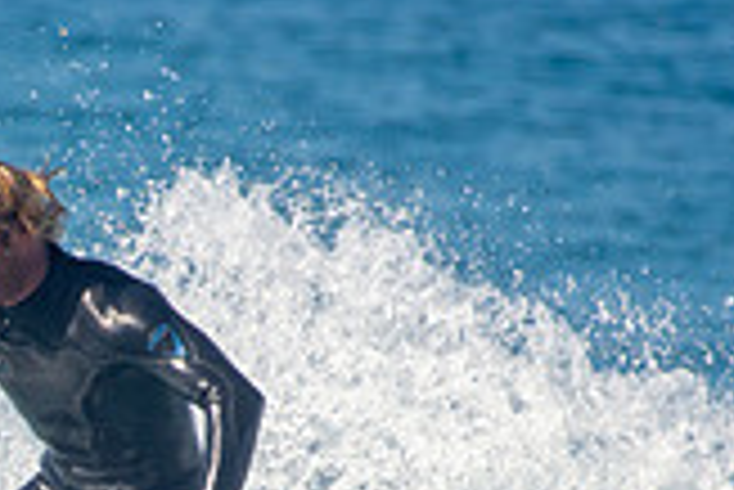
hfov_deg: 0.8
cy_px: 708
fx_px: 54302
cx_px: -162
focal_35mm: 2661
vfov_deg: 0.5
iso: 280
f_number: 5.6
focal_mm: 500
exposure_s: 1/1600
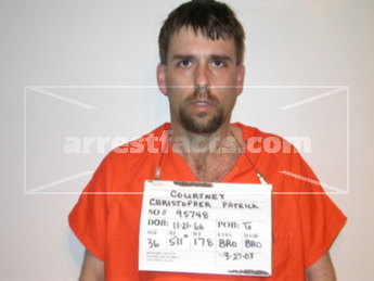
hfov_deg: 32.2
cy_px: 140
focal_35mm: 60
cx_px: 187
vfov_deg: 24.4
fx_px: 648
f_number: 3.1
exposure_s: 1/60.3
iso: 100
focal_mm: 12.6
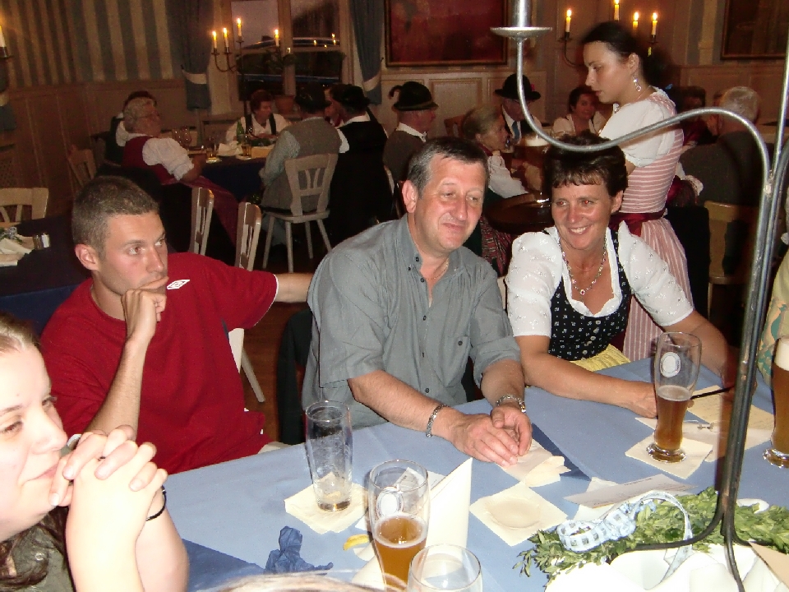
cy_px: 296
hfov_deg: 55.4
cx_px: 394
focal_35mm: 33
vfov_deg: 42.9
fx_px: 752
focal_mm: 5.8
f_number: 2.7
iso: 400
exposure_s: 1/15
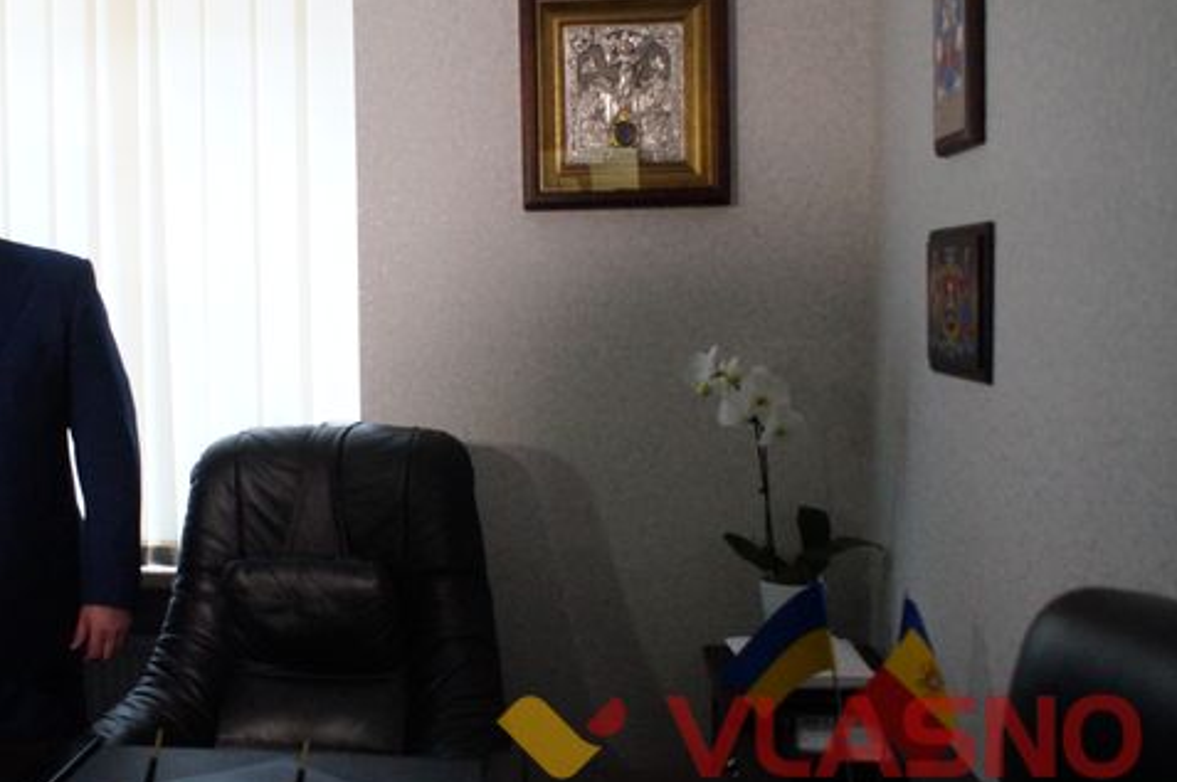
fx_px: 1437
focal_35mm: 44
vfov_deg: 30.4
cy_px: 403
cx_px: 348
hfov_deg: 43.6
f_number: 4
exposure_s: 1/125
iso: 3200
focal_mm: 20
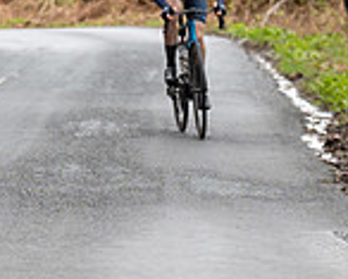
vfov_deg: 2.9
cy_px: -9
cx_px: -30
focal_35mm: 541
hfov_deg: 3.6
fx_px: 5576
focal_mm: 108
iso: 640
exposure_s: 1/1000
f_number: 3.5
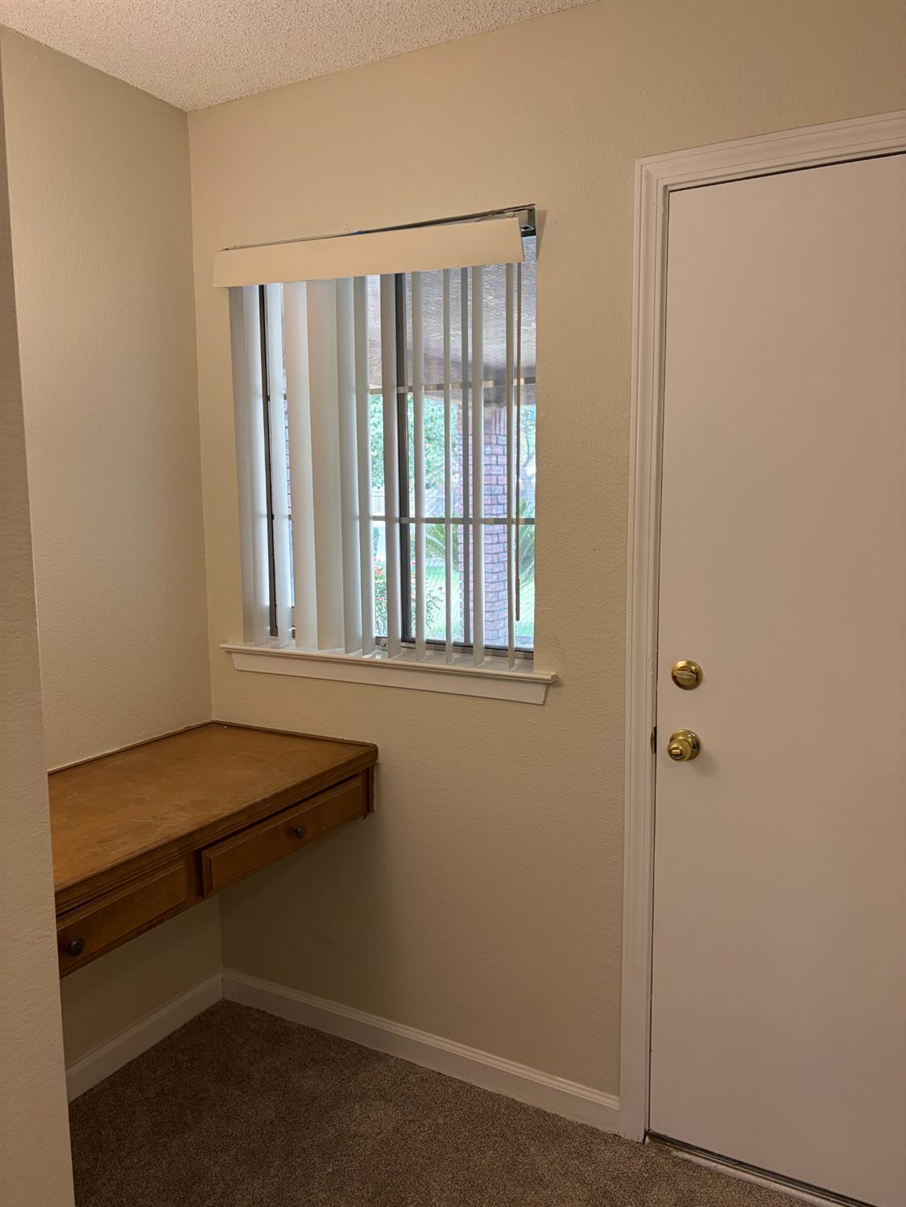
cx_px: 453
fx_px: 907
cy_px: 604
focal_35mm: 26
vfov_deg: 67.3
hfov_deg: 53.1
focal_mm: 5.96
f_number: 1.6
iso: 125
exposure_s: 1/120
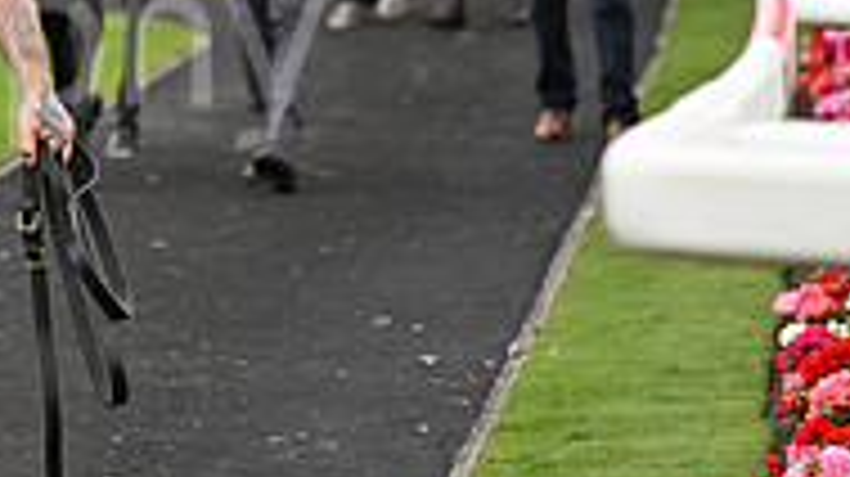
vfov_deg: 3.4
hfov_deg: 6.1
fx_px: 7973
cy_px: -178
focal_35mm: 354
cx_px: -247
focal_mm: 110
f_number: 2.8
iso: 1600
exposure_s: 1/400
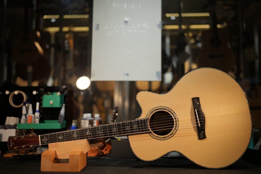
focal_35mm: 35
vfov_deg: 37.9
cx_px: 130
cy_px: 87
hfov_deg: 54.4
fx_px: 254
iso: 100
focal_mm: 35
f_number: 1.4
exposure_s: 1/250
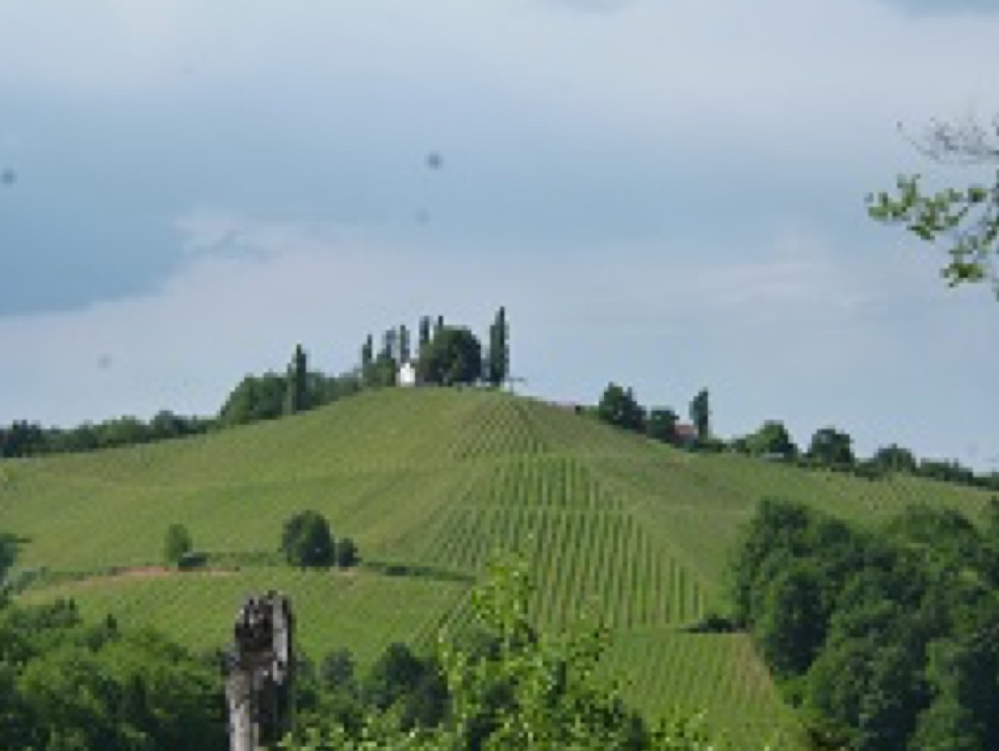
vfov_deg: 10.5
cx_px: 457
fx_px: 4101
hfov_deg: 13.9
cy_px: 330
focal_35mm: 142
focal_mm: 21.5
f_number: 6.4
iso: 160
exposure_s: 1/250
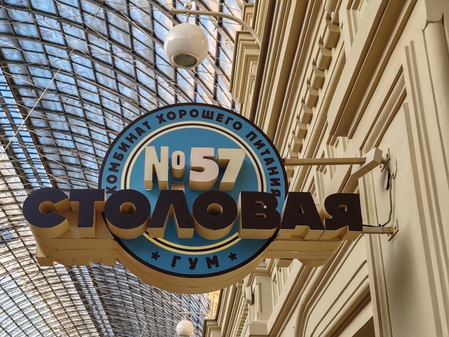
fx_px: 700
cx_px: 224
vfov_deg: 27.0
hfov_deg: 35.5
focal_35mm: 54
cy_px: 168
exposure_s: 1/100
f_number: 1.9
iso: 64
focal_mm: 6.12
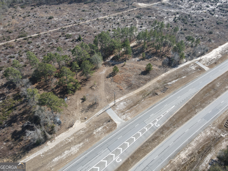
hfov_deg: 71.6
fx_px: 158
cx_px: 114
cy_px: 86
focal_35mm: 24
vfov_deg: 56.8
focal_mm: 4.5
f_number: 2.8
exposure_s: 1/350
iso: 110
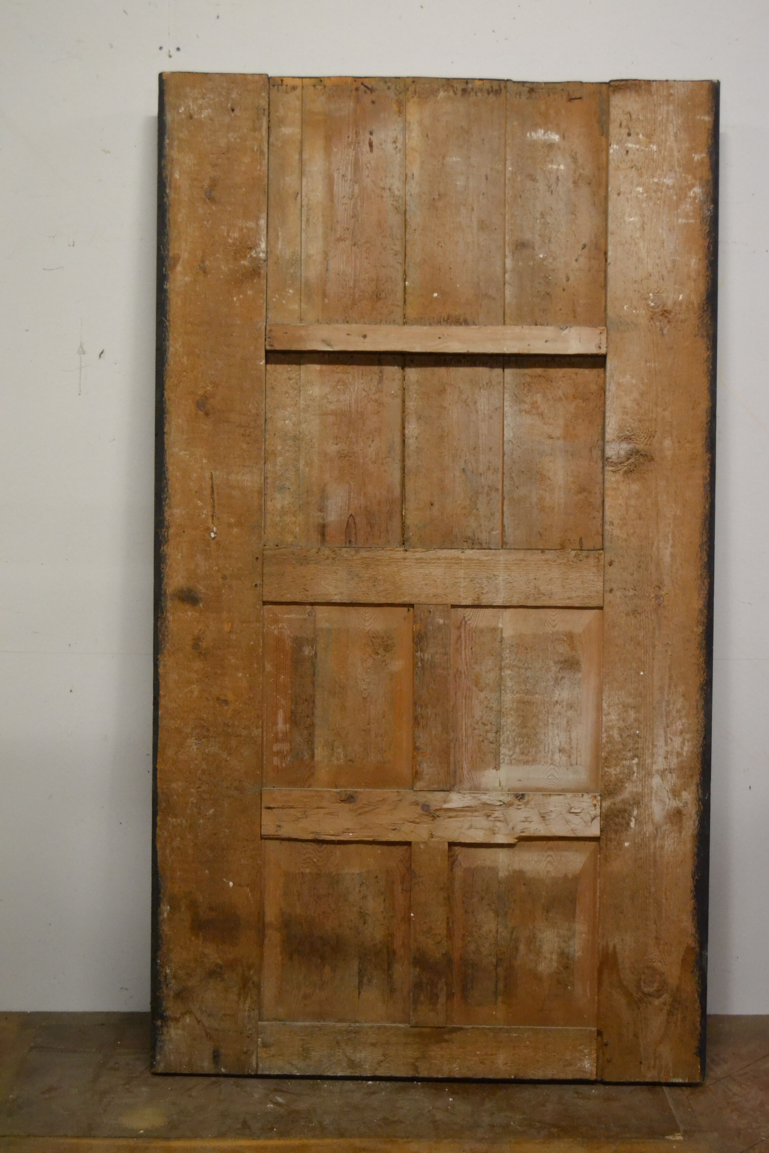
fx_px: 1682
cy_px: 576
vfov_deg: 37.9
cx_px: 384
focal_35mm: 52
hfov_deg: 25.8
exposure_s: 1/50
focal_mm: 35
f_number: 5
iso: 3200
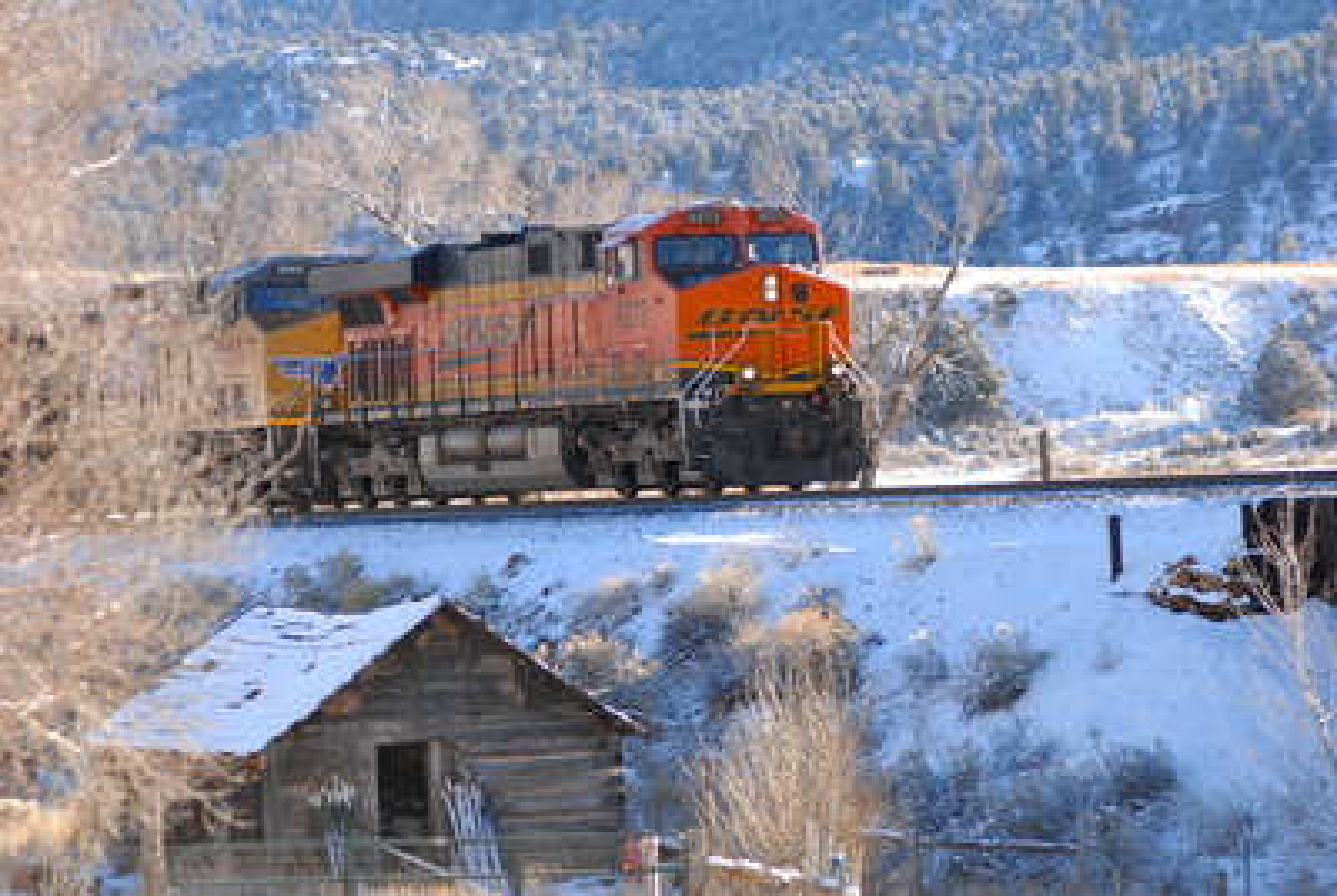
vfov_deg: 6.3
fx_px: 8090
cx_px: 668
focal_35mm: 218
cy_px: 448
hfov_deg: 9.4
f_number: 2.8
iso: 320
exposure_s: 1/1000
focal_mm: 145
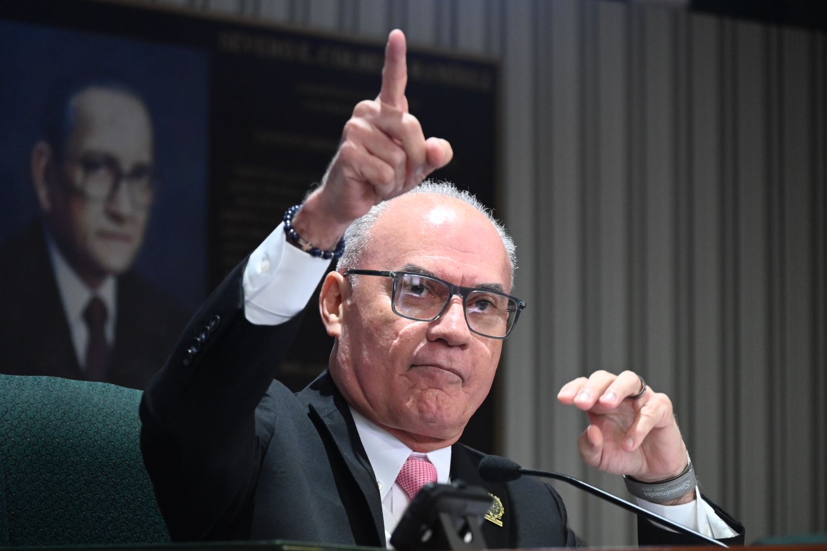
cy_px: 276
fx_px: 4295
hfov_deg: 11.0
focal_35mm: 187
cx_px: 414
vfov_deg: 7.3
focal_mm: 125
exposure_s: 1/200
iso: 3200
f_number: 5.3
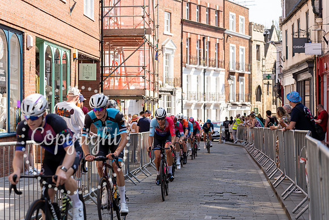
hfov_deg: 27.0
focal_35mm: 75
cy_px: 110
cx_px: 164
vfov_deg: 18.2
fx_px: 686
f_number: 4
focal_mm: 75
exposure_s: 1/400
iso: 100
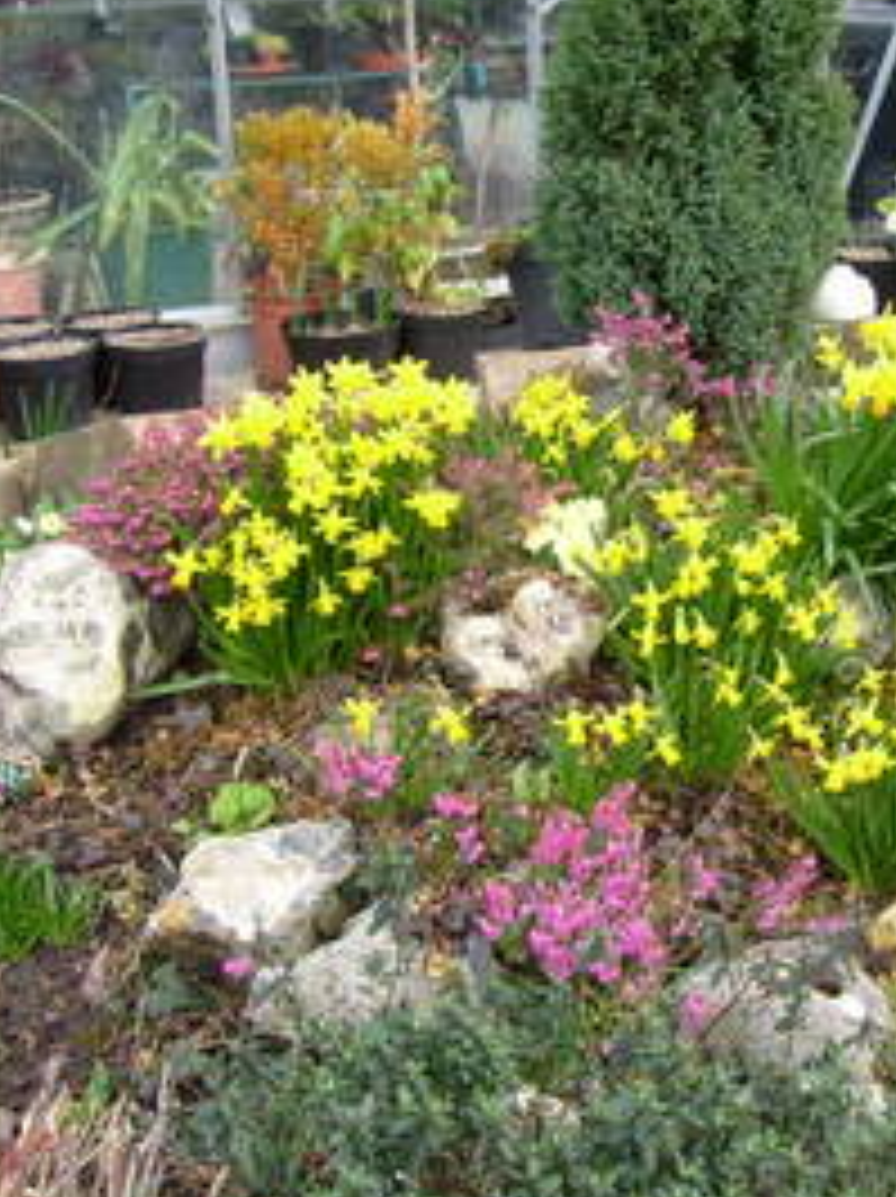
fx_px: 2005
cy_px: 562
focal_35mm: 58
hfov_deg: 24.7
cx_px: 756
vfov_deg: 33.3
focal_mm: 5.8
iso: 80
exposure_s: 1/180
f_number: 2.8
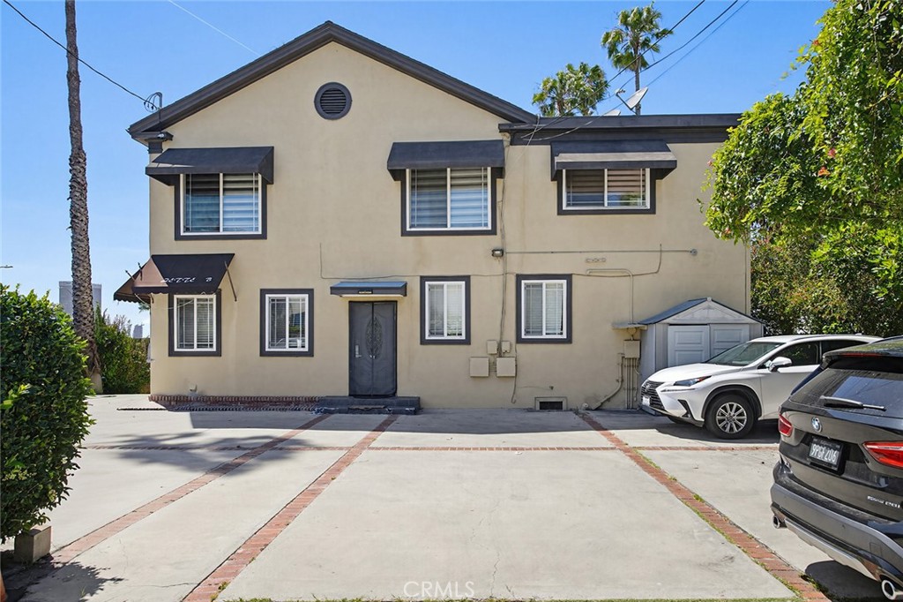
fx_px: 552
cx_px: 452
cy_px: 301
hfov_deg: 78.6
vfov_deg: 57.2
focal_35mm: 22
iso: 160
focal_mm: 22
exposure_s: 1/250
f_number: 8
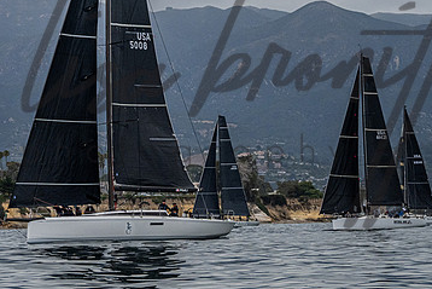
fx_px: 2773
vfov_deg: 6.0
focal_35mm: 231
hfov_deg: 8.9
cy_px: 127
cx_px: 199
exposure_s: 1/4000
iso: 800
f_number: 6.3
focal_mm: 105
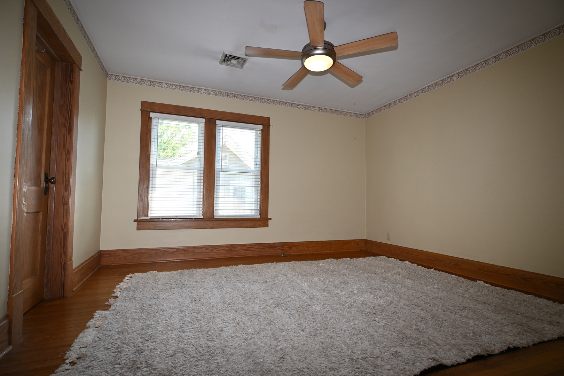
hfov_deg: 90.0
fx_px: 282
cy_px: 188
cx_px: 282
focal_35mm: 18
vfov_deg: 67.4
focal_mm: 12
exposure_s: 1/80
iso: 200
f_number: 4.5
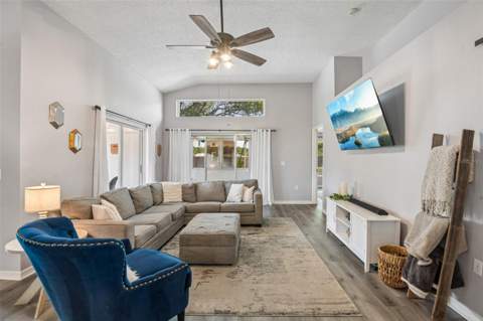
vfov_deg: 73.6
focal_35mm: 16
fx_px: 214
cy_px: 160
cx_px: 242
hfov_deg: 96.8
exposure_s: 1/8
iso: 400
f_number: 8
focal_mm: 16
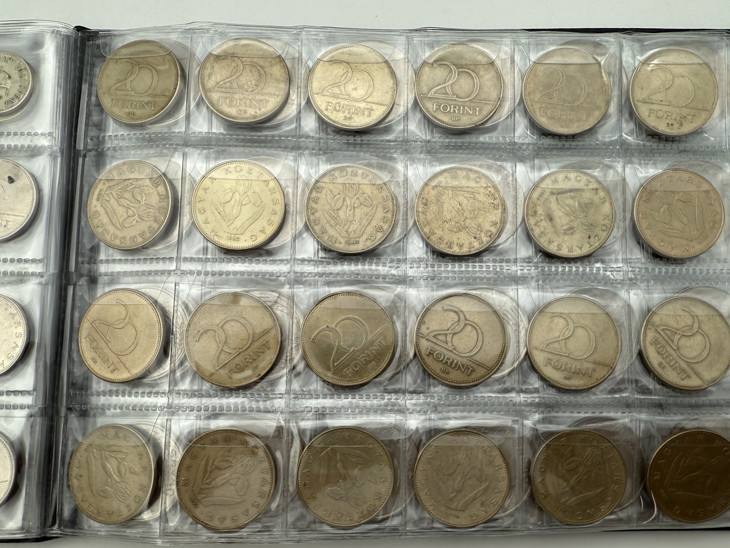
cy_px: 290
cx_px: 419
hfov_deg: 59.7
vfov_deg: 46.8
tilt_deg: -81.8
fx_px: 633
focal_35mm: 30
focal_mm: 2.22
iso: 40
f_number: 2.2
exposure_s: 1/247
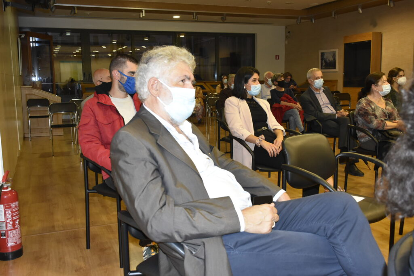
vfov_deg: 38.4
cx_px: 207
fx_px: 397
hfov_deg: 55.1
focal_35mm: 34
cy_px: 138
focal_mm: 23
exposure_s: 1/60
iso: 1600
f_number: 5.6
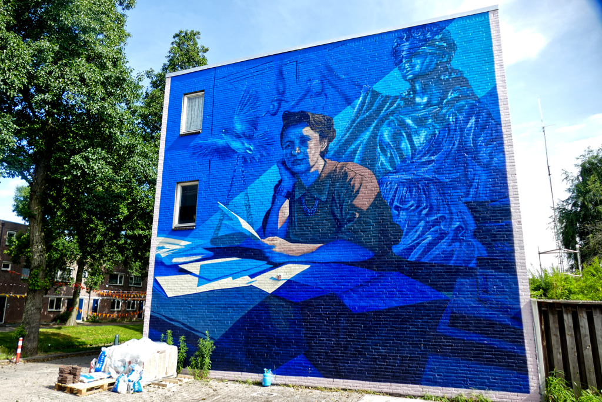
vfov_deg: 51.3
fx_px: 418
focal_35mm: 25
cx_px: 301
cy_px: 201
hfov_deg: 71.5
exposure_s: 1/800
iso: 125
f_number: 2.8
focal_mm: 9.1
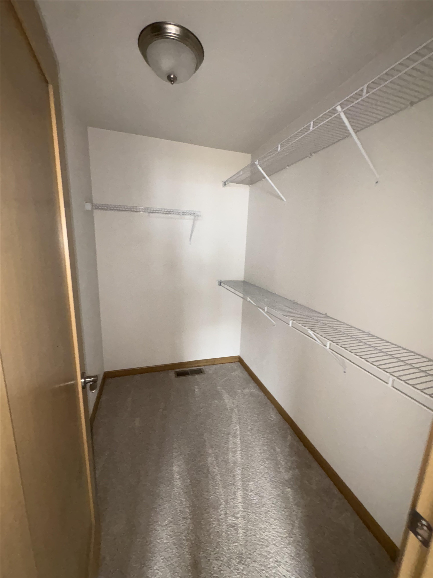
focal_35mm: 14
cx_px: 216
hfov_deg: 85.7
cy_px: 289
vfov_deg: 102.1
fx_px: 233
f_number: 2.2
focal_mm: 2.22
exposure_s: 1/60
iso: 320
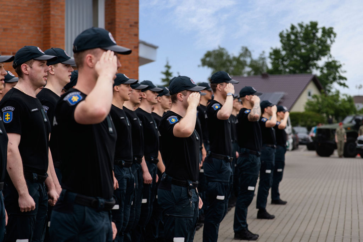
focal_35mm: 105
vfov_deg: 13.0
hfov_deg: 19.5
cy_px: 121
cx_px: 182
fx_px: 1059
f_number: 4
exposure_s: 1/250
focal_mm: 105
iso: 50
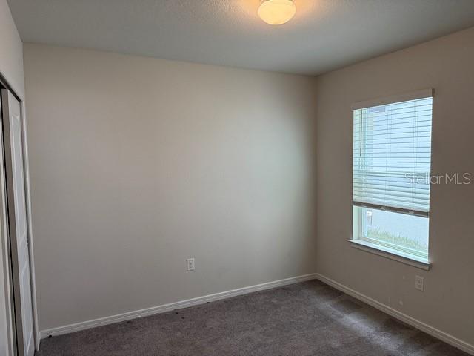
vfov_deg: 56.8
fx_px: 329
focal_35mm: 24
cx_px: 237
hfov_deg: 71.6
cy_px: 178
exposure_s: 1/226
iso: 160
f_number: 1.78
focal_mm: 6.76
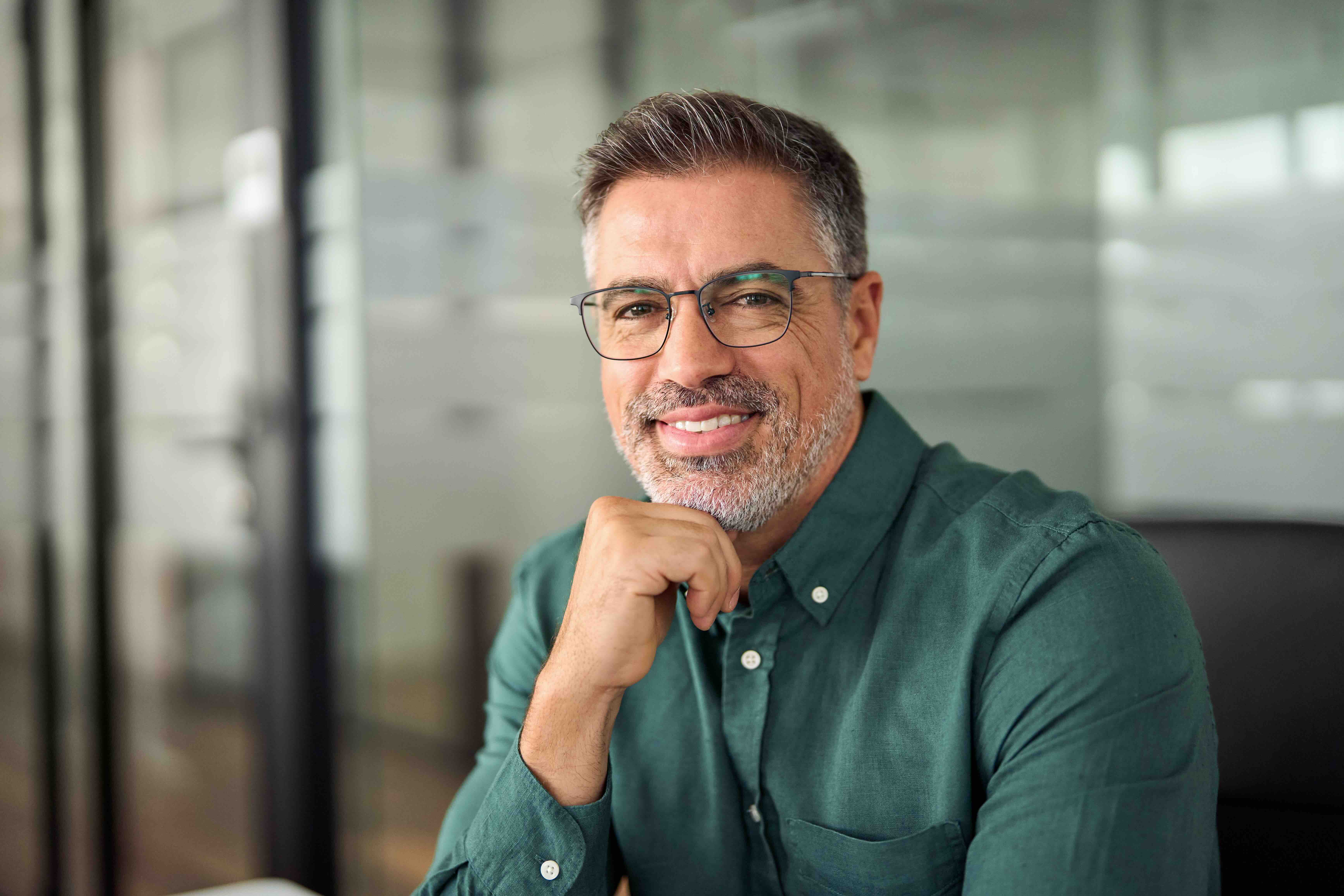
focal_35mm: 50
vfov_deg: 27.0
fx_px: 1867
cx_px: 672
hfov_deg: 39.6
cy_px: 448
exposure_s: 1/3200
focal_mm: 50
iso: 800
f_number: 1.2
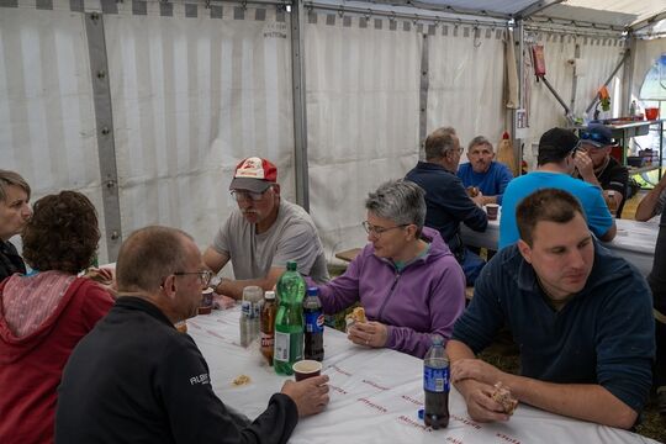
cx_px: 333
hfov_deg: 55.1
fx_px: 638
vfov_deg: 38.4
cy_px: 222
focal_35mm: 34
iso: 200
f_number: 8
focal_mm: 34.5
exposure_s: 1/125
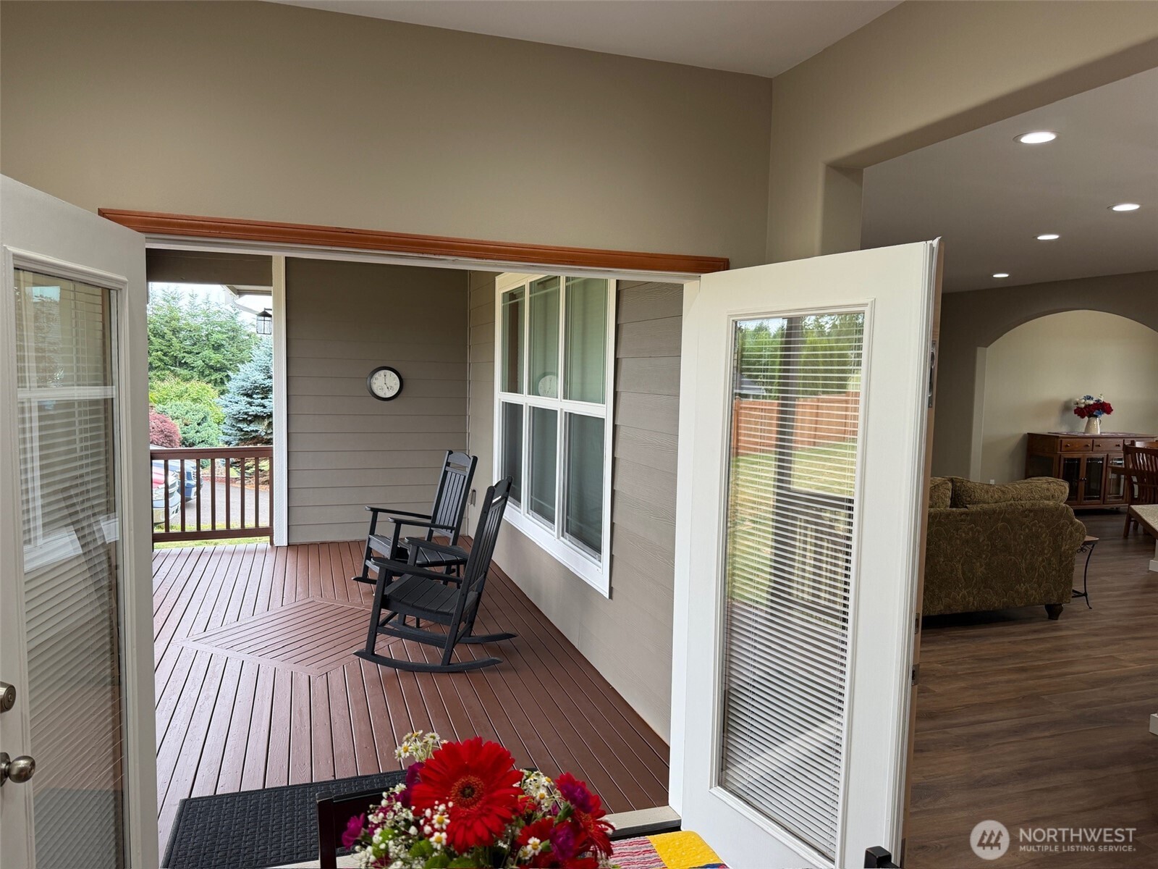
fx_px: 803
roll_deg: -0.9
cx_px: 579
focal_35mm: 24
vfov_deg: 56.8
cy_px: 434
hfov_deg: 71.6
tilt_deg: -4.7
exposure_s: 1/120
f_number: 1.78
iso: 125
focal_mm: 6.76
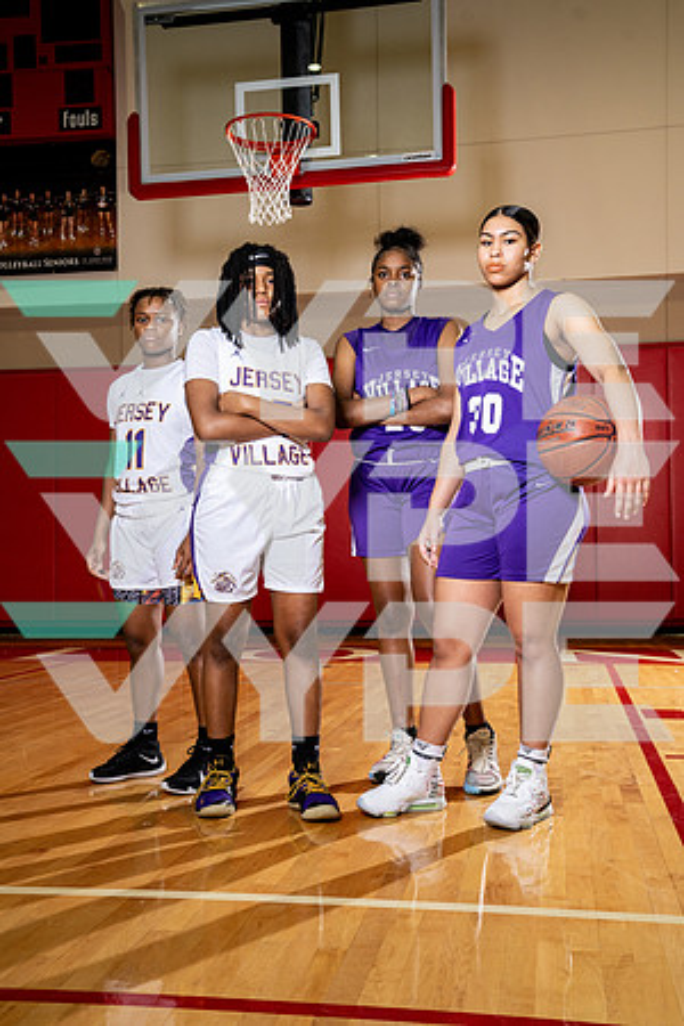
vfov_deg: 47.4
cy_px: 513
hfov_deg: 32.6
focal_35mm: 41
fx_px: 1168
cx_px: 342
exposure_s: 1/250
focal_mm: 41
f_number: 5.6
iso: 500
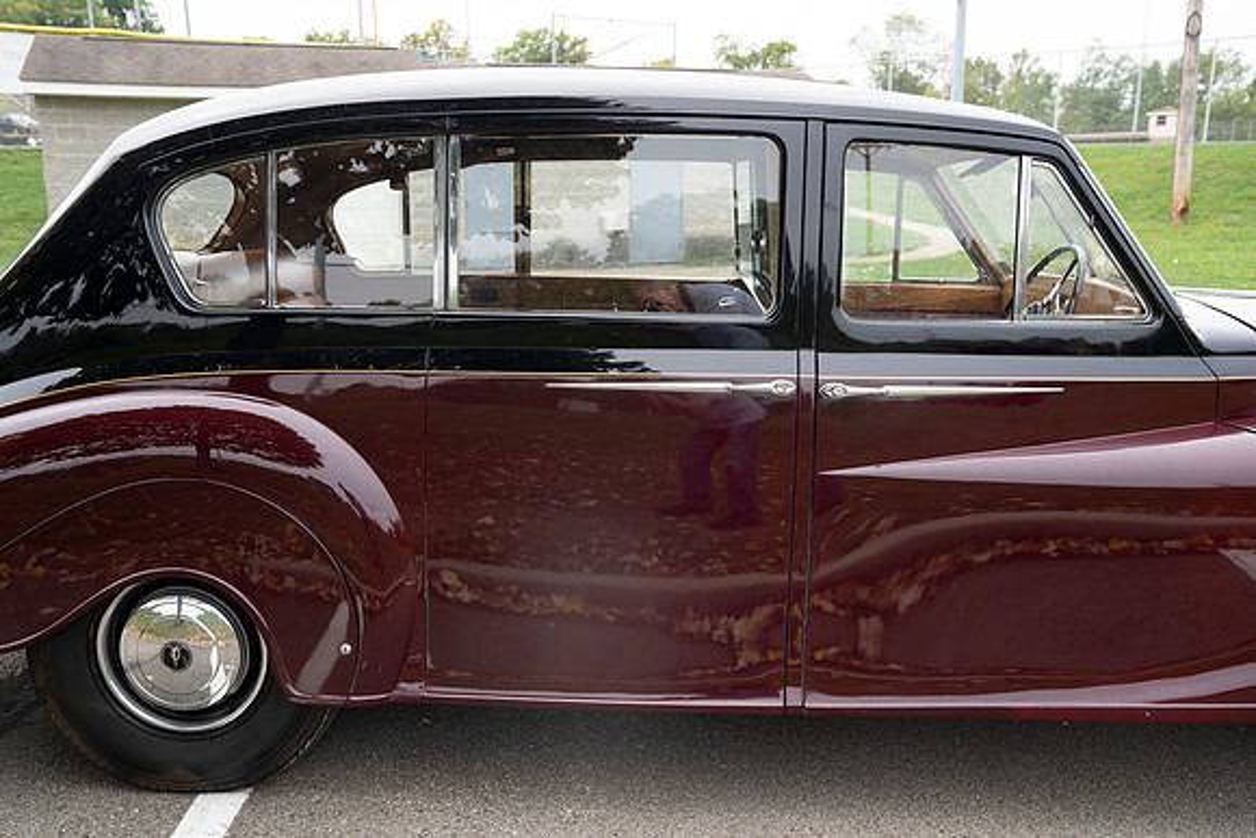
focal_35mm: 33
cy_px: 419
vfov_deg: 40.0
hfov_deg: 57.2
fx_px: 1152
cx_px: 628
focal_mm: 33
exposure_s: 1/125
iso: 200
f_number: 5.6
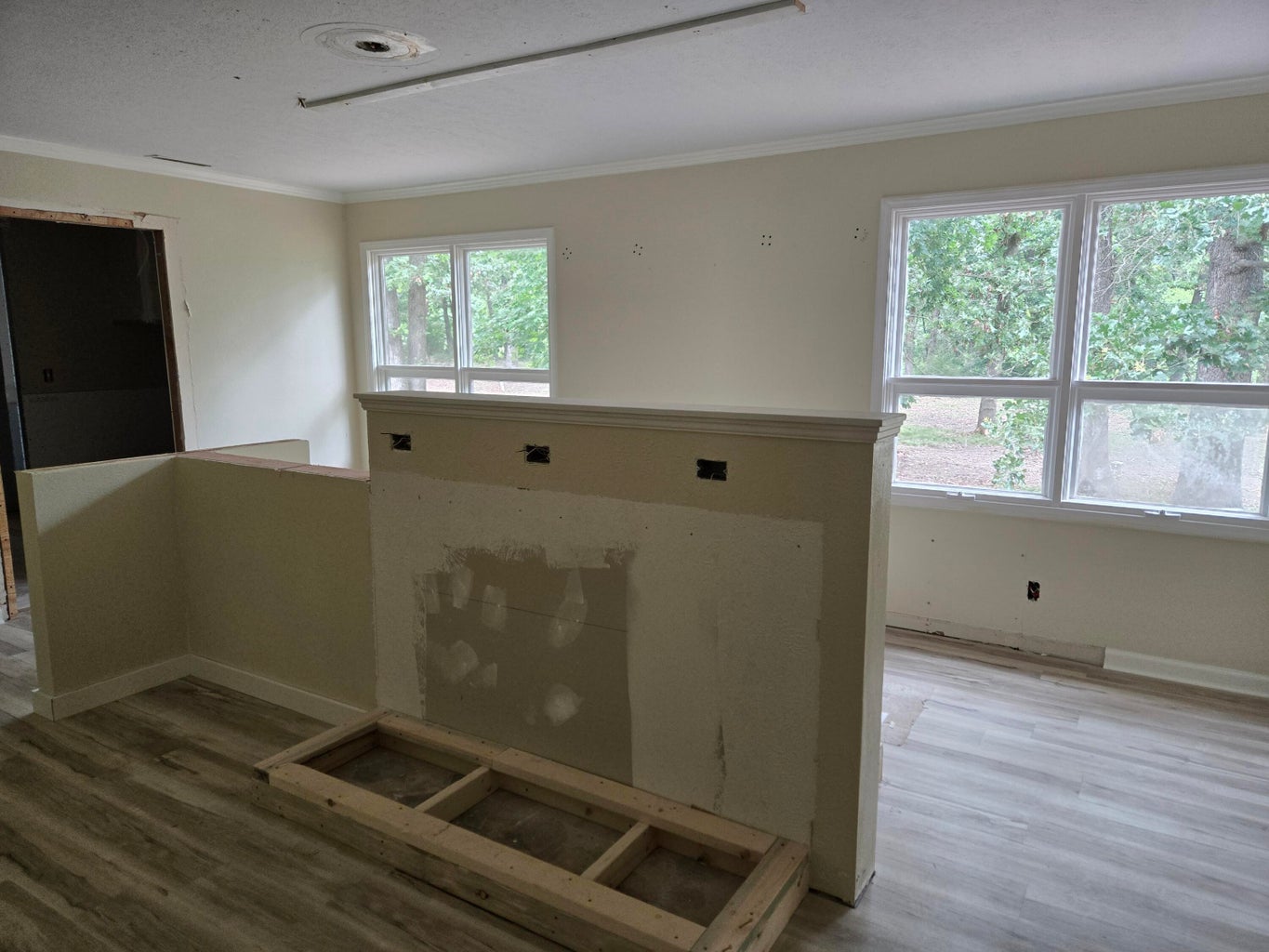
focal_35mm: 23
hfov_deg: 73.9
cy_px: 476
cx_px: 634
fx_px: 843
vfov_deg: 58.9
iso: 200
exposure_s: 1/180
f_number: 1.8
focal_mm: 5.4
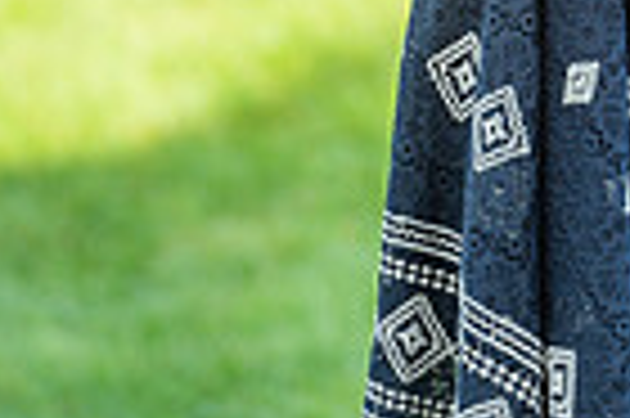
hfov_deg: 3.2
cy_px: -562
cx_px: 628
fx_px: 11222
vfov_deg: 2.1
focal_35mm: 642
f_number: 6.3
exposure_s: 1/125
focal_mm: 200
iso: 100
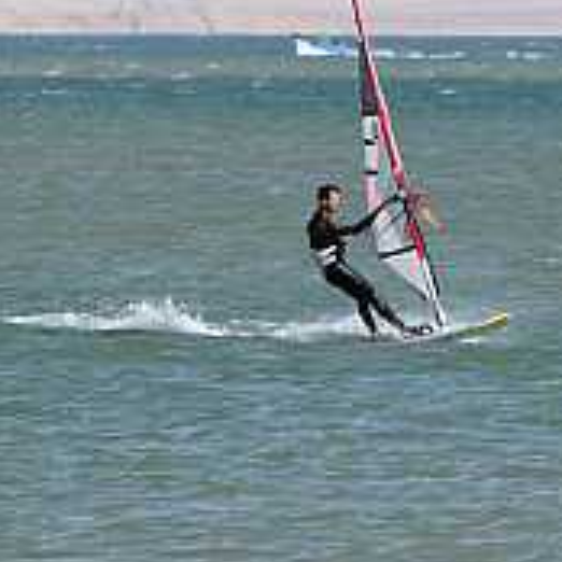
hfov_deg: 1.6
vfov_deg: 1.6
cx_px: 610
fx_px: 20701
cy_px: 103
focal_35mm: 1127
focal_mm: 300
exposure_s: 1/800
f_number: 7.1
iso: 200
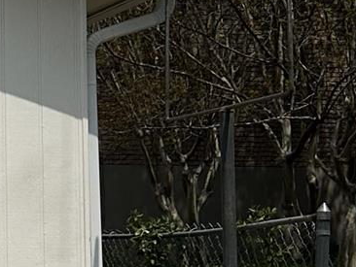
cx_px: -462
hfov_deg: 11.2
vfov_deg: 9.8
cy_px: 159
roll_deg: -1.5
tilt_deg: +4.0
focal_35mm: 151
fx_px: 1554
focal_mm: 6.86
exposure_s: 1/10753
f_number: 1.78
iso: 80
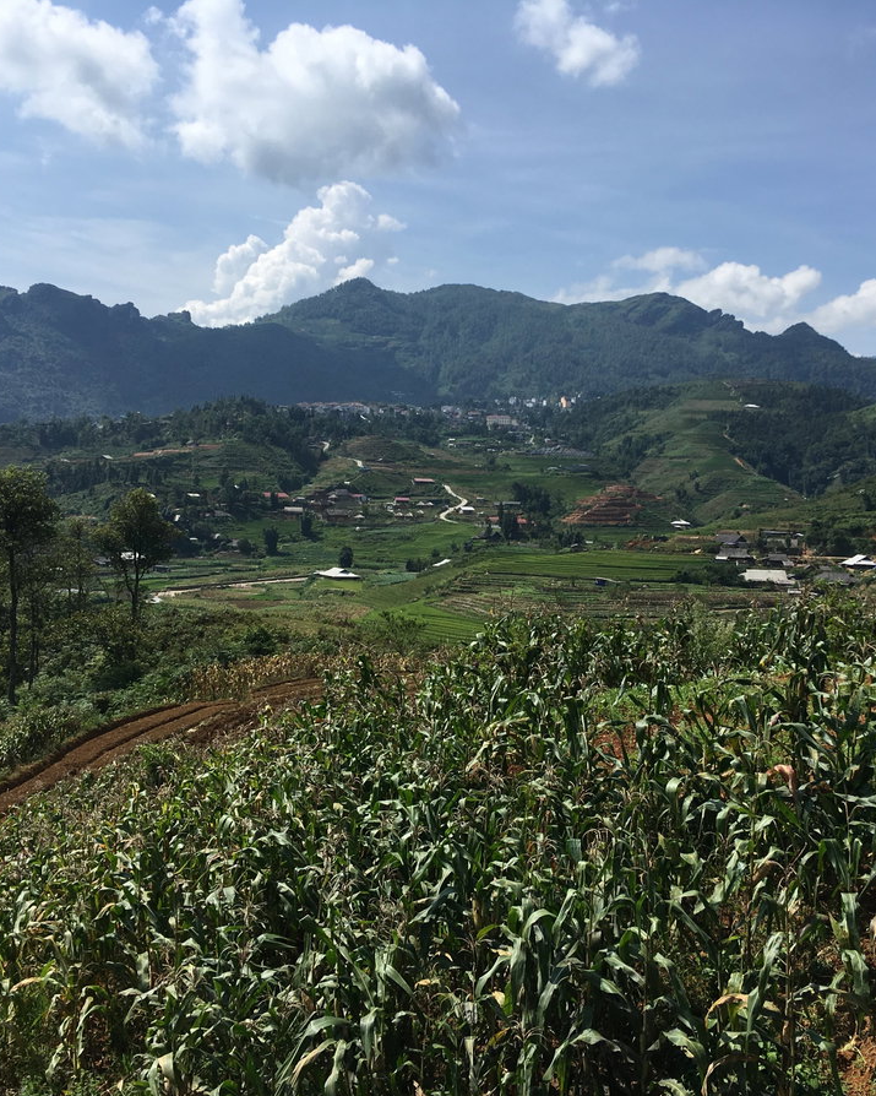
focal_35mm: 38
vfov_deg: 47.9
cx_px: 463
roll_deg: -2.5
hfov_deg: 39.1
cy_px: 550
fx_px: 1232
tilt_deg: -3.0
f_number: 2.2
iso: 25
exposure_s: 1/2262
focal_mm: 4.15
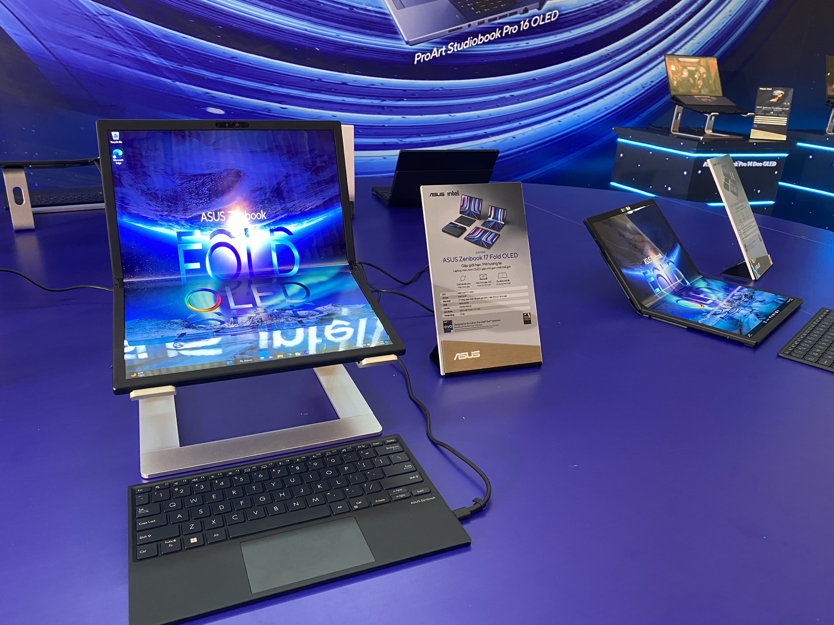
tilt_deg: -20.7
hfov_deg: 67.3
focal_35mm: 26
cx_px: 417
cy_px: 312
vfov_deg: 53.1
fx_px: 626
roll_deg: -2.7
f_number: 1.8
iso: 250
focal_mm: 4.25
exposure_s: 1/50
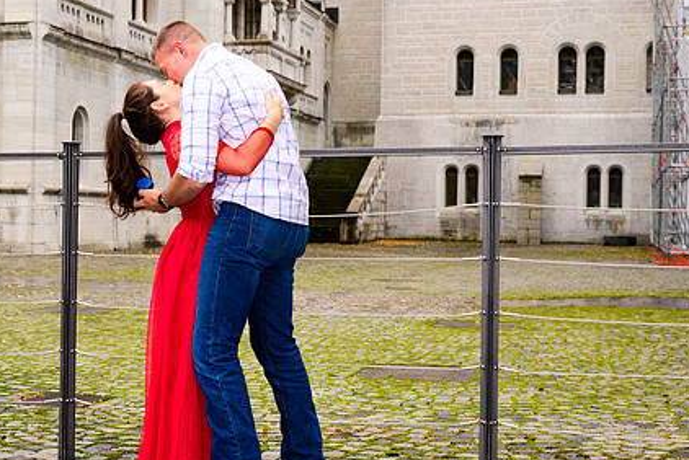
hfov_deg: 33.7
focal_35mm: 59
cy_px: 220
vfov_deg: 23.0
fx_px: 1130
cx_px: 256
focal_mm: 43
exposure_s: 1/160
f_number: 7.1
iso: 400
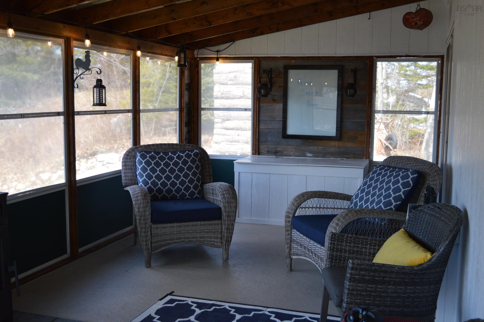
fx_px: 564
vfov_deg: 31.8
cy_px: 161
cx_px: 242
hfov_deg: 46.4
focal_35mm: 42
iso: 400
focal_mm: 28
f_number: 5.6
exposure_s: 1/125
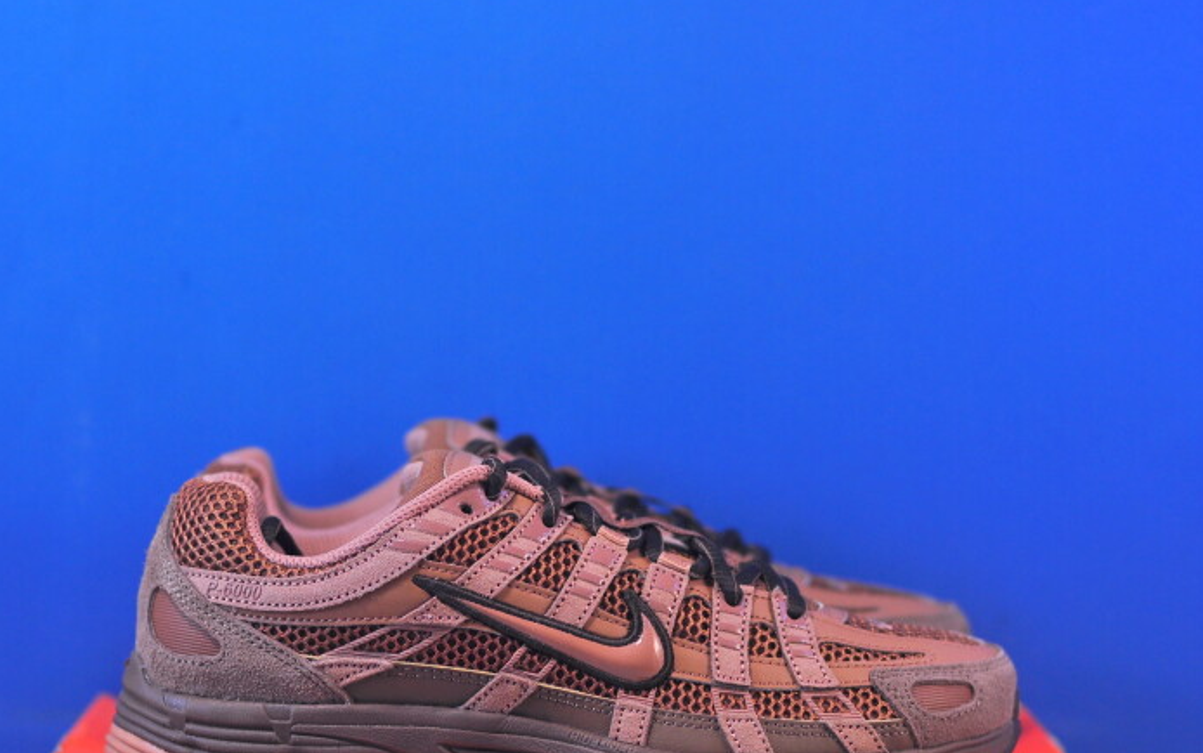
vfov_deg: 14.8
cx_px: 544
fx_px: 2886
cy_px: 452
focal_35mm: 88
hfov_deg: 23.5
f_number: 2.5
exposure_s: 1/320
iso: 250
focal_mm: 50
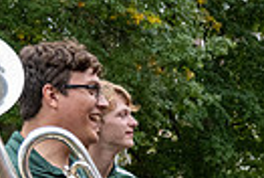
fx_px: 779
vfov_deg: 12.3
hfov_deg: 18.6
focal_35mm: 106
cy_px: 278
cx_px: 276
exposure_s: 1/500
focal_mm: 24
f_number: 4
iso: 1250
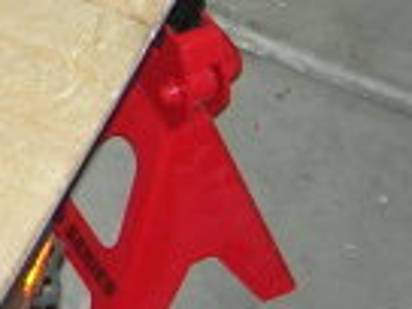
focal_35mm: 224
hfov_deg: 8.5
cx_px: -364
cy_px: -424
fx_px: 2666
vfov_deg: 6.3
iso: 64
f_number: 2.8
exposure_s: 1/60.1
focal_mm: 7.8
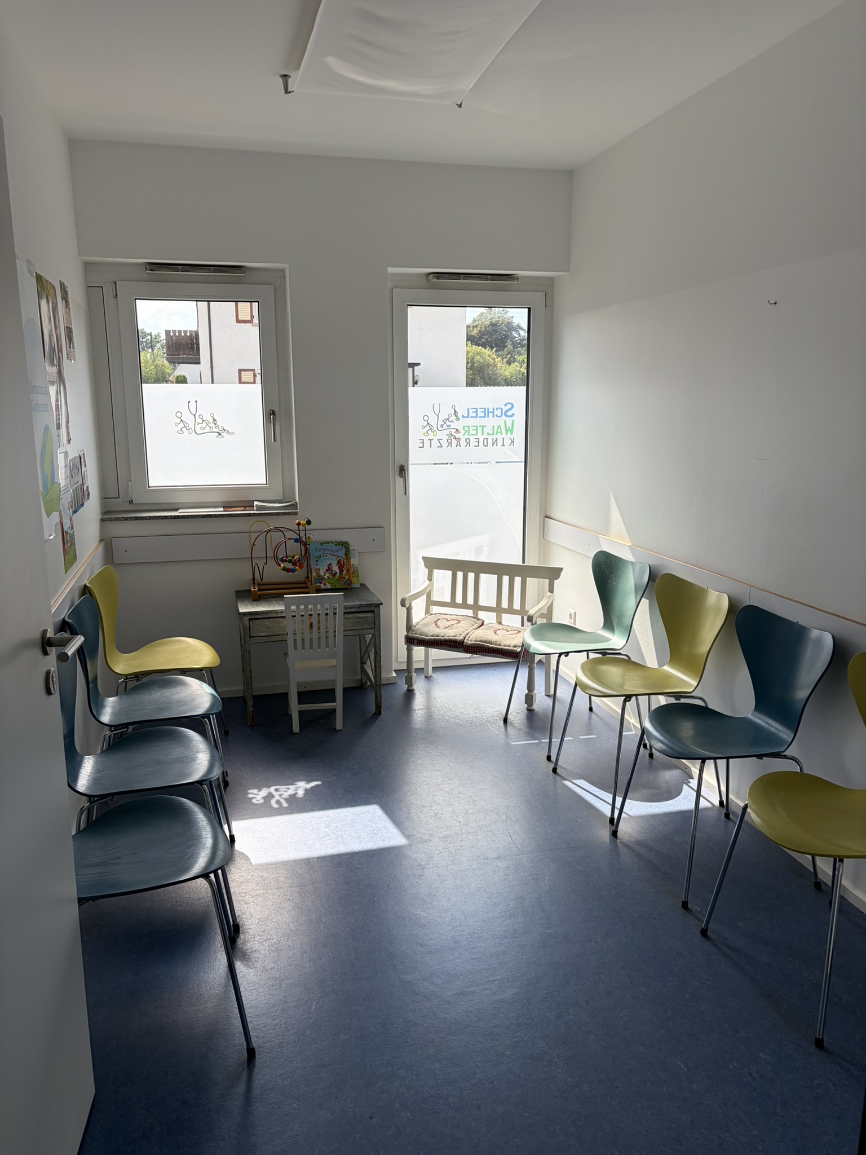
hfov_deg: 53.1
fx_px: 867
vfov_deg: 67.3
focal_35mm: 26
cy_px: 578
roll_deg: +0.5
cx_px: 433
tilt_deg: -11.5
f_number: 1.6
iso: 50
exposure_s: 1/907
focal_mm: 5.96
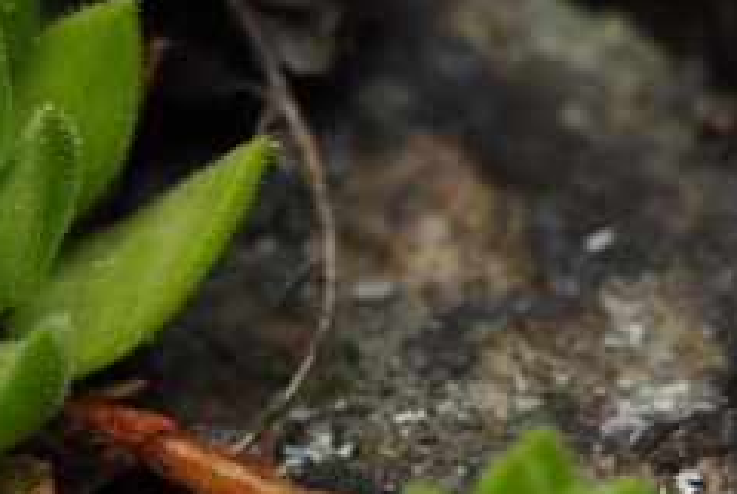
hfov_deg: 4.8
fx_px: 8731
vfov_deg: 3.2
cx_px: 261
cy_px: -123
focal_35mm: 426
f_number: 5.6
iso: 400
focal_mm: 85
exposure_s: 1/160
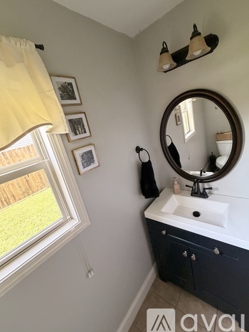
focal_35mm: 15
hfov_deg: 81.7
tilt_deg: -13.0
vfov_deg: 98.1
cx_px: 128
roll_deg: +13.2
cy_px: 159
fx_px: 144
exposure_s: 1/60
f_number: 2.2
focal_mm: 2.22
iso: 400
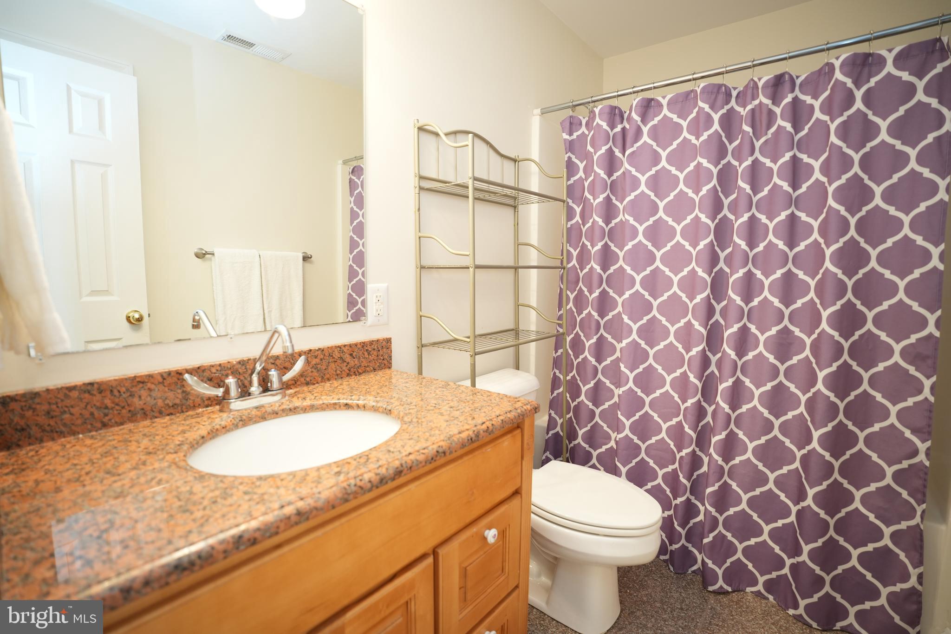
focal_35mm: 17
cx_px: 476
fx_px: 438
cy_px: 317
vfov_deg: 71.7
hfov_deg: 94.6
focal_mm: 16.6
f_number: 2.8
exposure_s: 1/60
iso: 800
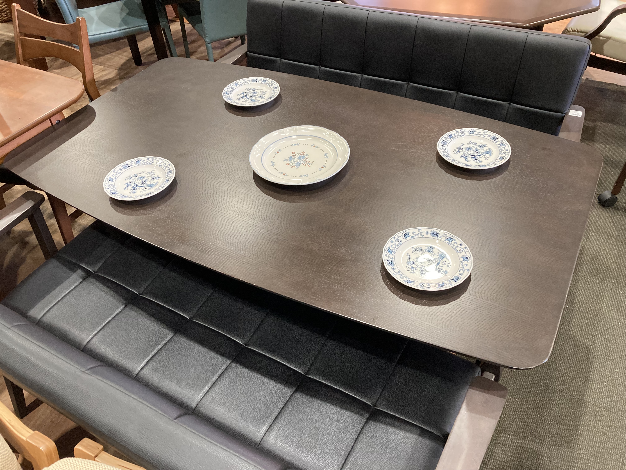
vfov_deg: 49.7
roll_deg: +4.4
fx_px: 506
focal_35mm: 28
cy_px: 235
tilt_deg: -43.5
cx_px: 313
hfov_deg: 63.4
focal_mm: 3.99
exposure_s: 1/50
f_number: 1.8
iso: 250
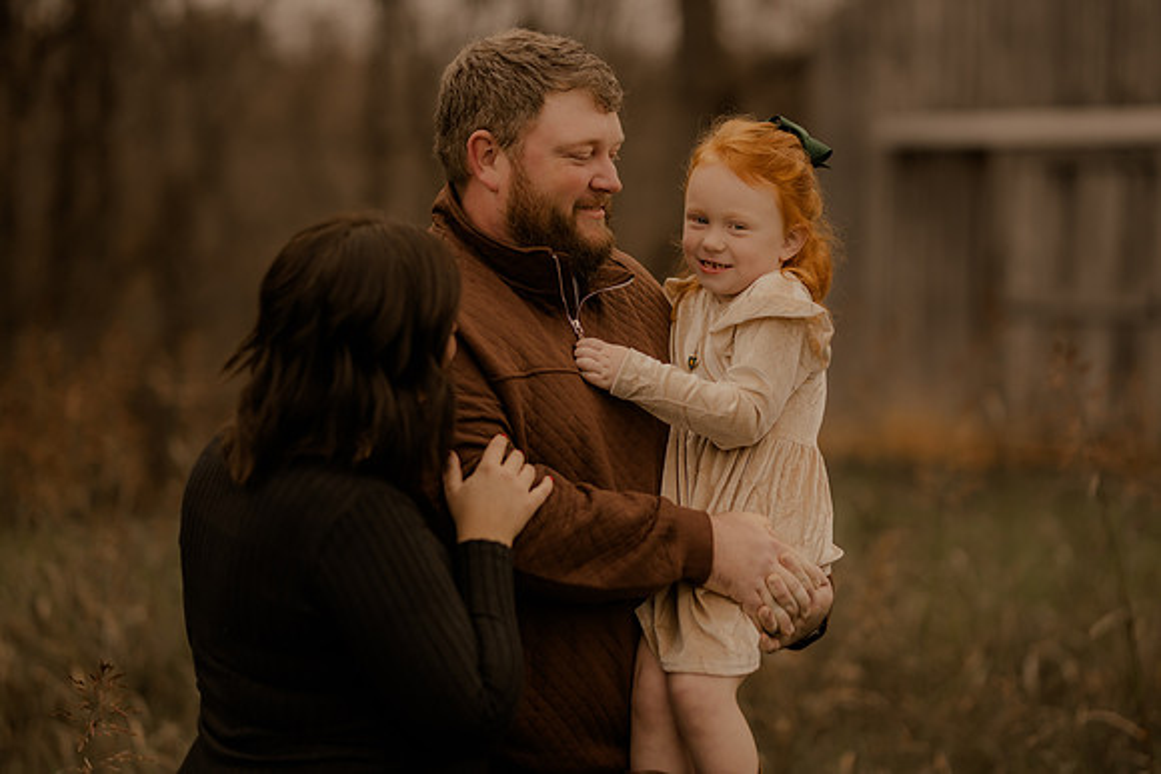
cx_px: 580
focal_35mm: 85
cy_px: 387
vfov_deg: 16.1
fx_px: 2742
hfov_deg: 23.9
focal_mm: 85
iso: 200
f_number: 1.6
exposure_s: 1/500
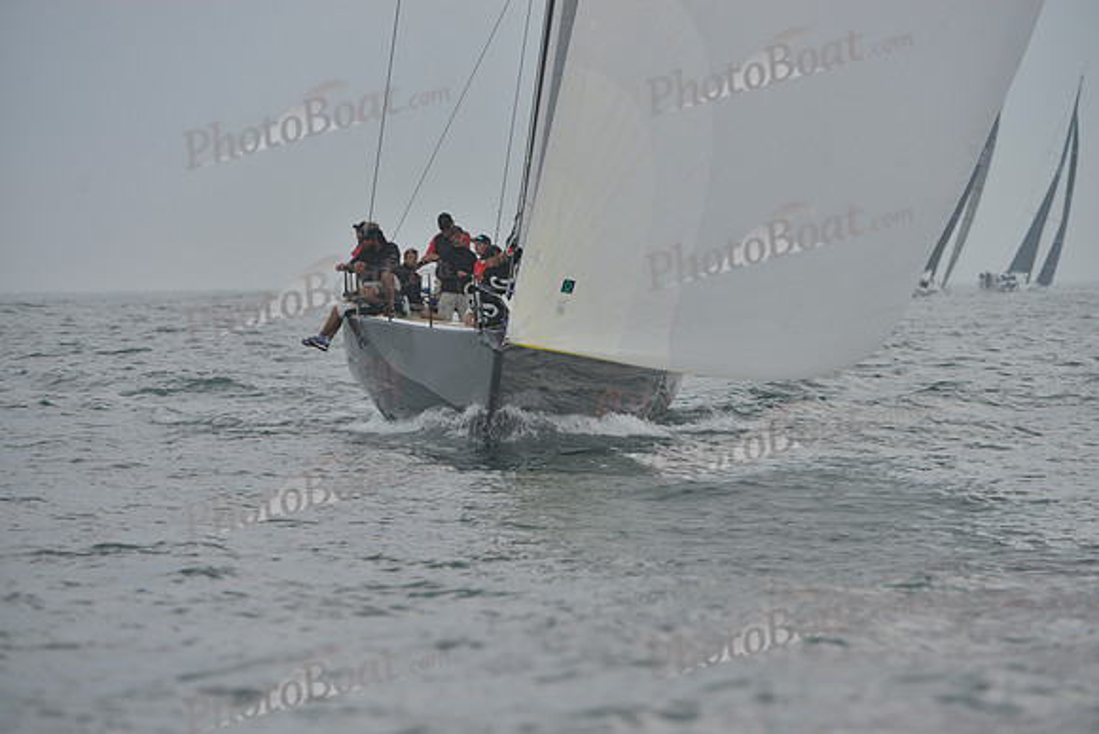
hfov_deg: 7.6
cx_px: 550
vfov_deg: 5.1
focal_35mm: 270
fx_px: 8244
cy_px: 367
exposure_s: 1/800
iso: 280
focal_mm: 270
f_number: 5.6
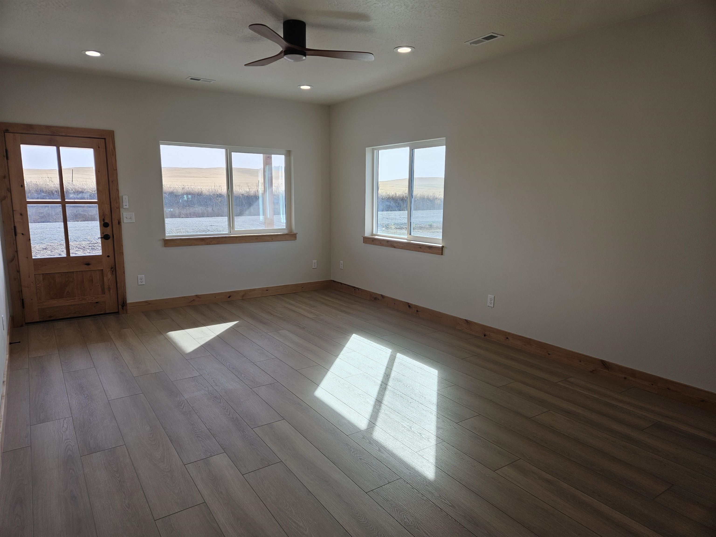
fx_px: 476
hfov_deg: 73.9
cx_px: 358
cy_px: 268
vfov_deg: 58.9
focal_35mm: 23
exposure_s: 1/147
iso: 25
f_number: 1.8
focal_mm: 5.4
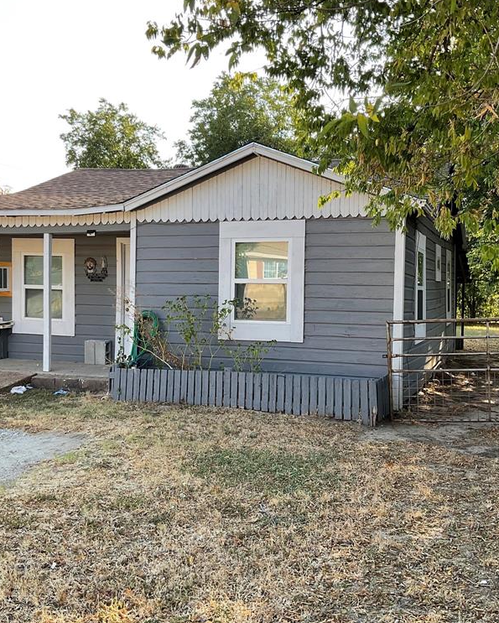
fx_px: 720
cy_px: 311
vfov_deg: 46.8
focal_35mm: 39
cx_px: 264
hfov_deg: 38.2
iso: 16
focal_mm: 3
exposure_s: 1/318
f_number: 1.8
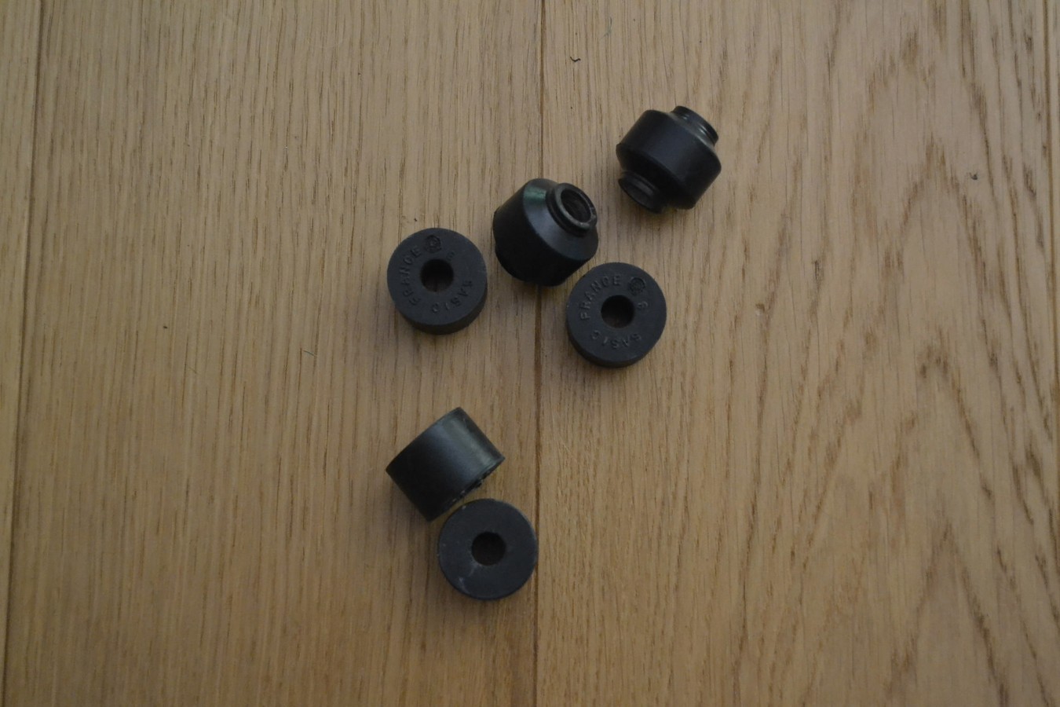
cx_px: 530
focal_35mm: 51
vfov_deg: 26.5
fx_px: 1502
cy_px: 354
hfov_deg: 38.9
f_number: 5
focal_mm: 34
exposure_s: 1/30
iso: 3200
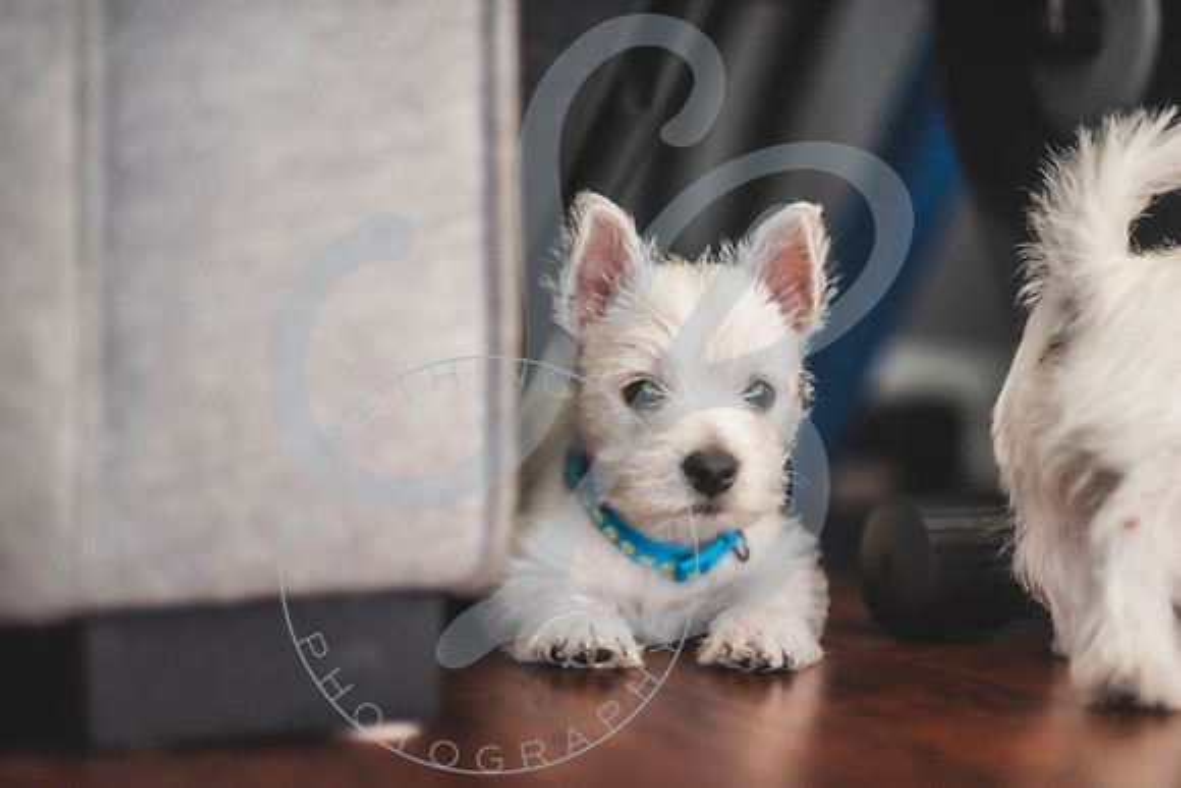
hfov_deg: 23.9
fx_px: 2789
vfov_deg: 16.1
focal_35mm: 85
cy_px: 394
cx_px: 590
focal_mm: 85
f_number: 1.8
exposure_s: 1/125
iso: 500
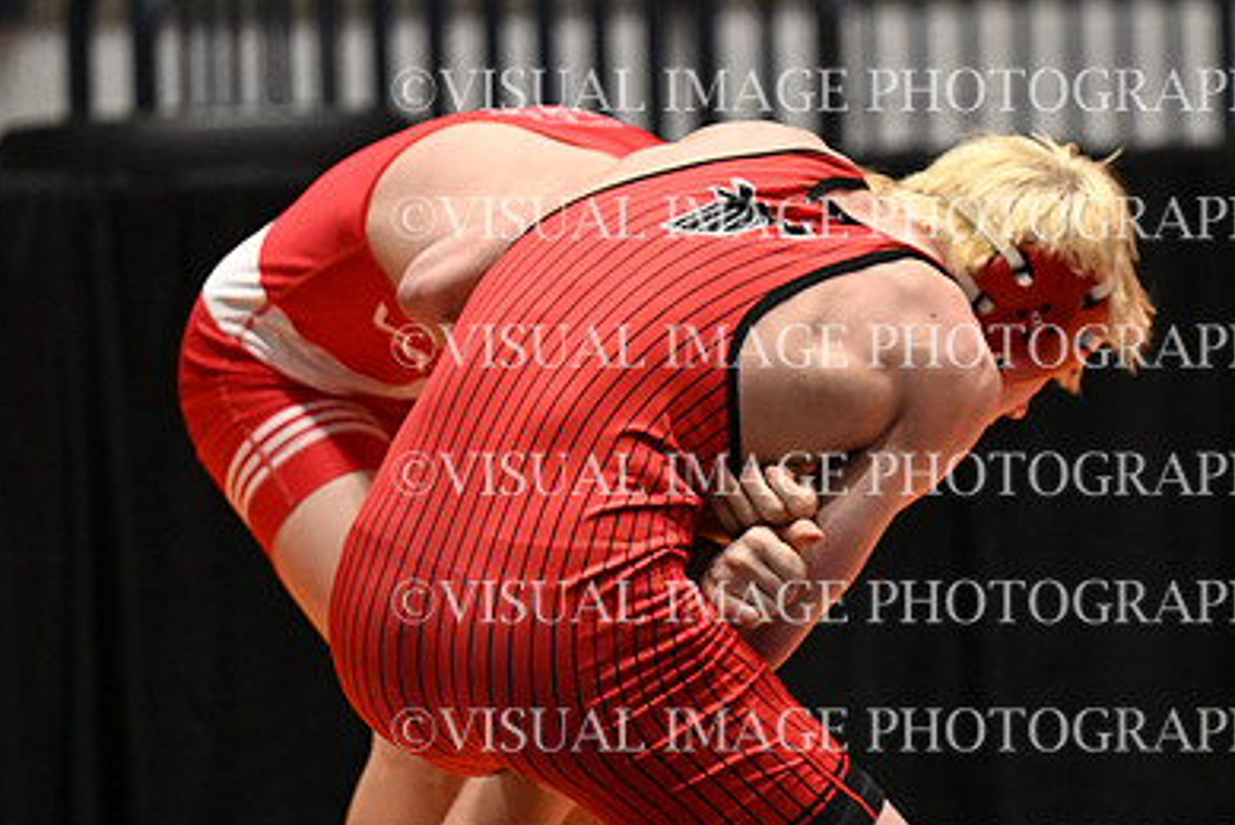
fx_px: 14178
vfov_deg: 3.3
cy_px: 538
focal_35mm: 413
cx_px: 851
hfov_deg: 5.0
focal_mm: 185
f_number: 2.8
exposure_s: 1/960
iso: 3200
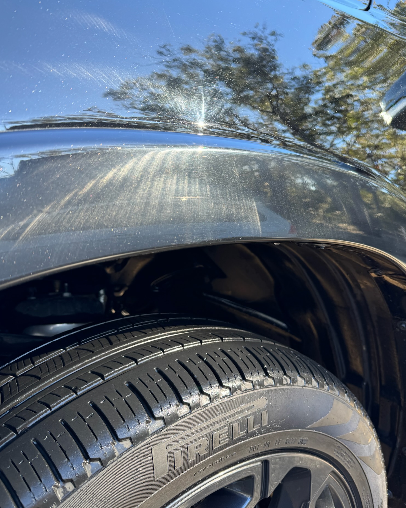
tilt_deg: -4.6
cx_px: 202
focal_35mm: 26
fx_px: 391
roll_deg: -3.2
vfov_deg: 66.0
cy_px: 257
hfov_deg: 54.9
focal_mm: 6.76
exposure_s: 1/125
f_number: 1.78
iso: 100
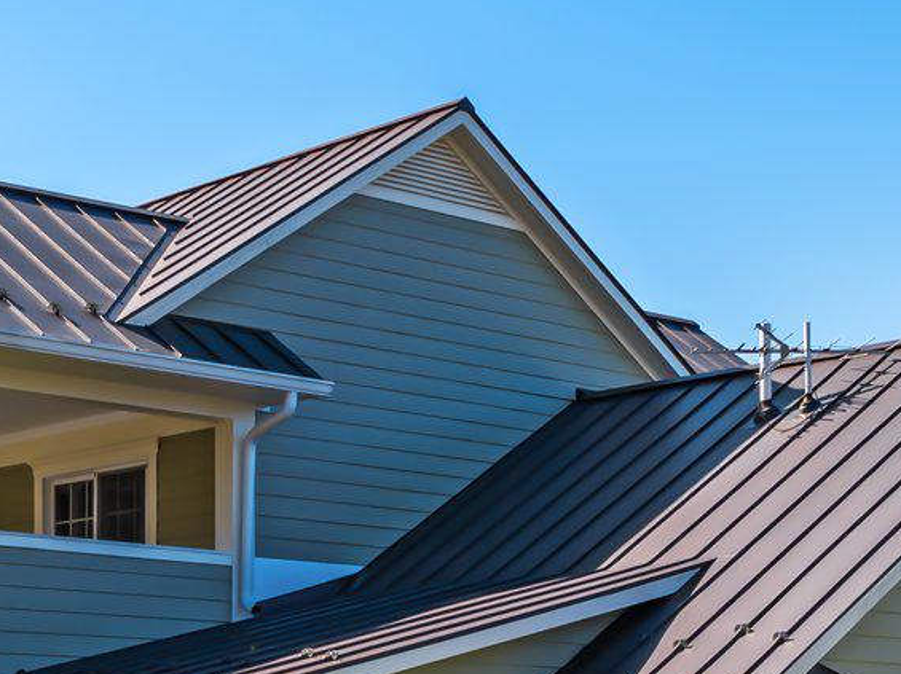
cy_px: 770
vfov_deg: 16.4
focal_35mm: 87
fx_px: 2263
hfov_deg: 22.5
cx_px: 380
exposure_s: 1/120
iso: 100
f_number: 4
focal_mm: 12.29
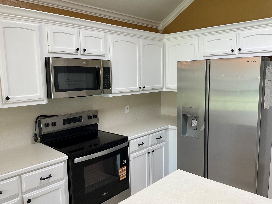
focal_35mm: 29
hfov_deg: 61.7
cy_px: 102
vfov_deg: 48.2
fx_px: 228
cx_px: 136
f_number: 1.8
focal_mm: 3
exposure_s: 1/60
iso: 40
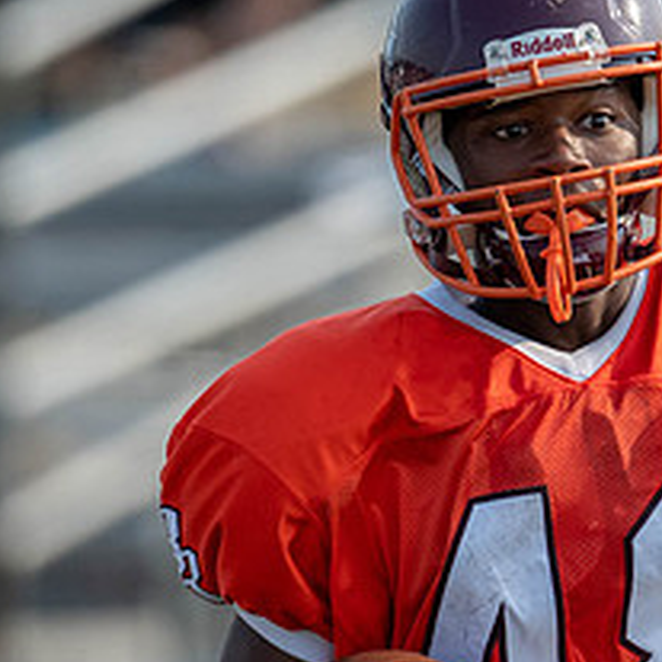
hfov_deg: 1.0
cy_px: 423
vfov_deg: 1.0
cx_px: 766
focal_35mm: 1752
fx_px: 37907
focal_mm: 500
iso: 400
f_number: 4
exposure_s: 1/3200
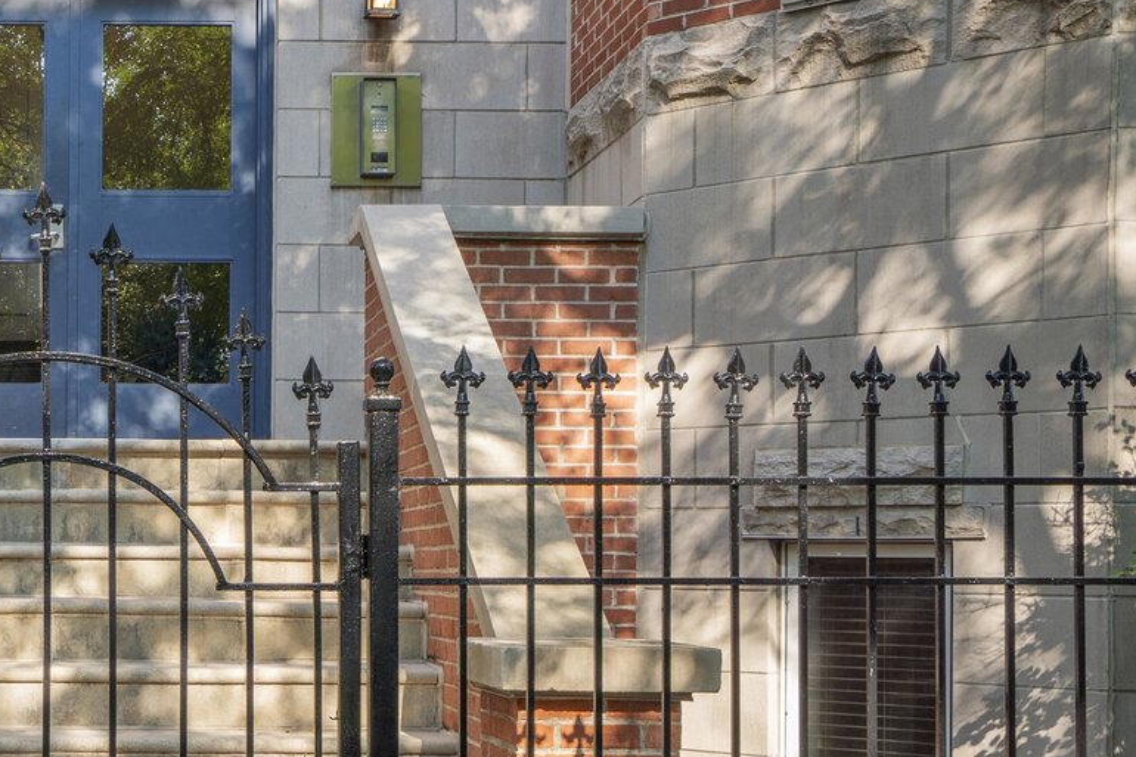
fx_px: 1924
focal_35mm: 61
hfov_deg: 31.2
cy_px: 555
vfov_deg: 22.1
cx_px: 90
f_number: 10
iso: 100
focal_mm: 29
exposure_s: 1/30
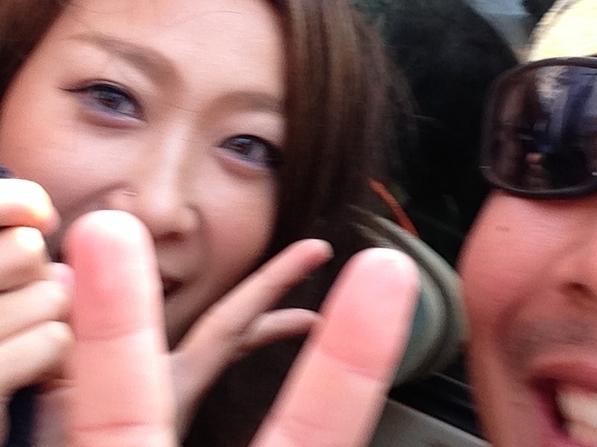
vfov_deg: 22.8
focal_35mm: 64
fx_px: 1104
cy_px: 139
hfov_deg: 30.3
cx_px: 325
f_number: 2.4
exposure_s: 1/130
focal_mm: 2.18
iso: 32
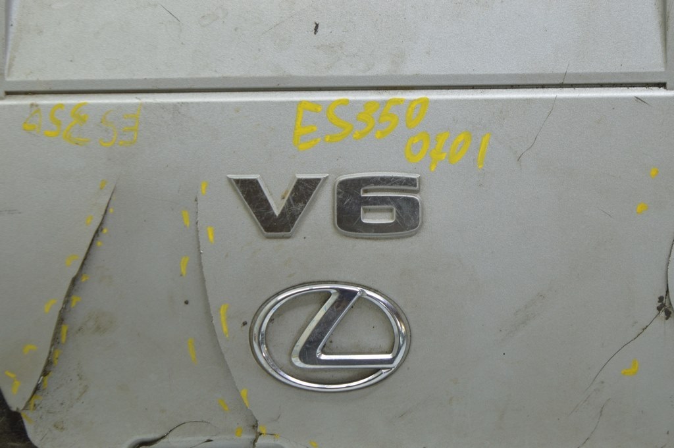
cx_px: 337
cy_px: 224
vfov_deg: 16.5
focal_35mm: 82
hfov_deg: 24.6
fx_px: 1543
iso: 400
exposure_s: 1/20
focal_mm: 55
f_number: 5.6
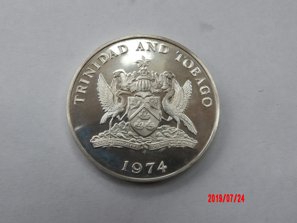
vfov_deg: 41.8
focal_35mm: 34
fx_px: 292
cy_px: 112
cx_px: 148
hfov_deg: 54.0
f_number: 4.5
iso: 100
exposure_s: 1/70
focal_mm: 6.2
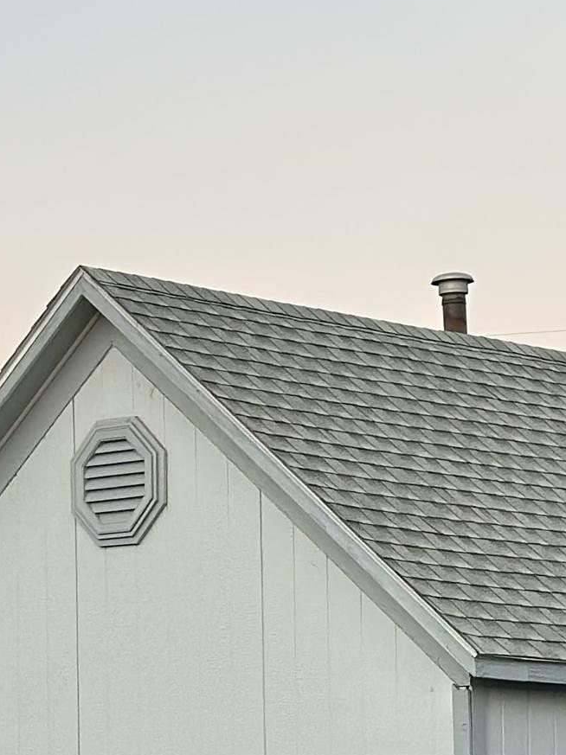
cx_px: 297
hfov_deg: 8.8
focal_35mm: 169
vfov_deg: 11.6
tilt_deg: +3.3
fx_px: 3687
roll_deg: +0.4
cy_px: 692
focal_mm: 6.86
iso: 80
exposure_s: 1/120
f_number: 1.78
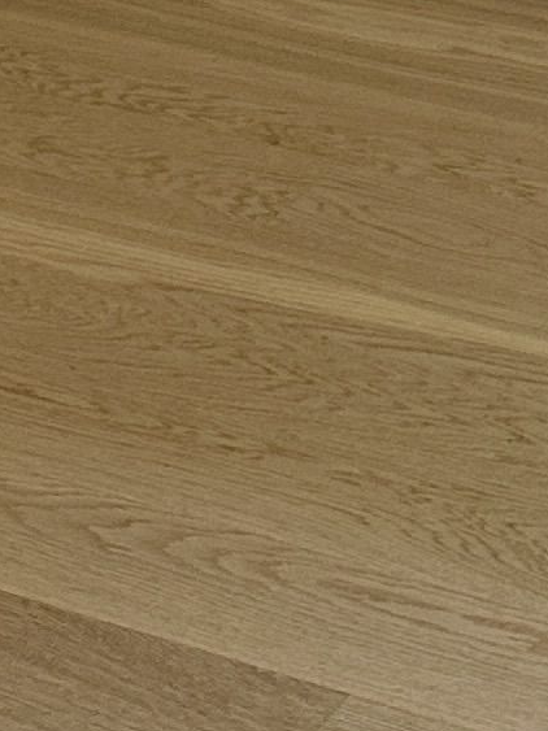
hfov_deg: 8.6
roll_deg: -1.3
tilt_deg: -2.7
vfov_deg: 9.6
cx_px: 505
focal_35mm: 172
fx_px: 3632
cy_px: -1267
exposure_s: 1/50
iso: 125
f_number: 1.78
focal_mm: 6.86
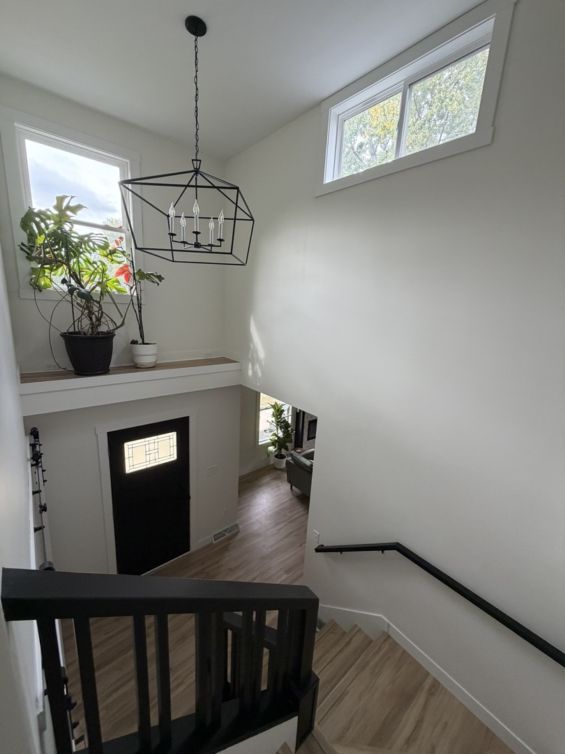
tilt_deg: -13.3
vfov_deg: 102.1
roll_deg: -3.0
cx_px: 282
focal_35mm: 14
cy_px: 377
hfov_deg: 85.7
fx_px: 305
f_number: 2.2
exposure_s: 1/121
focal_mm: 2.22
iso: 250
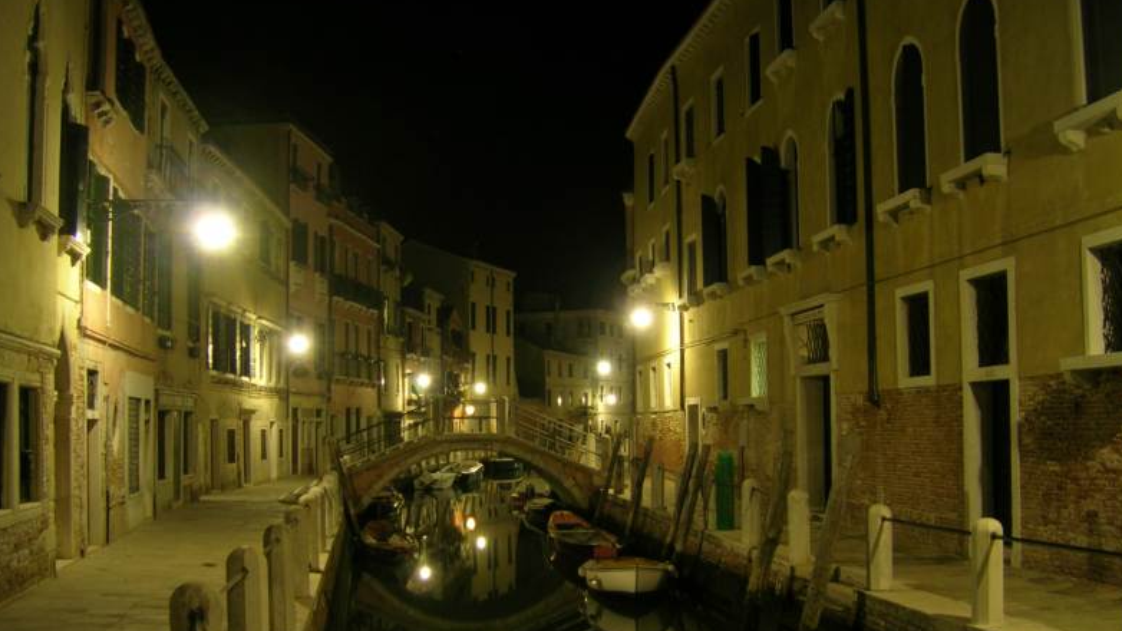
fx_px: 1160
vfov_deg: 30.4
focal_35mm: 39
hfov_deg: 51.6
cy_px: 366
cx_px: 565
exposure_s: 2
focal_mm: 5.4
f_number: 2.8
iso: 50
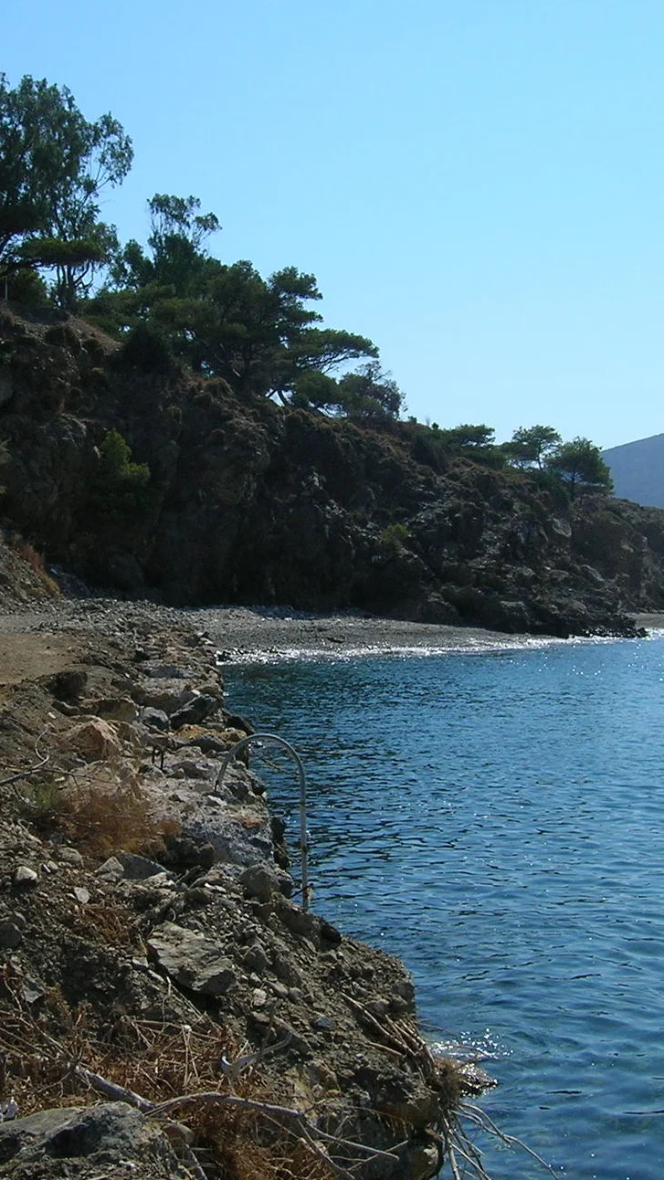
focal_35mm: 55
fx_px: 1721
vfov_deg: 37.8
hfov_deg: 21.8
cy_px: 563
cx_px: 248
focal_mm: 5.7
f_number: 4.9
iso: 50
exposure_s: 1/890
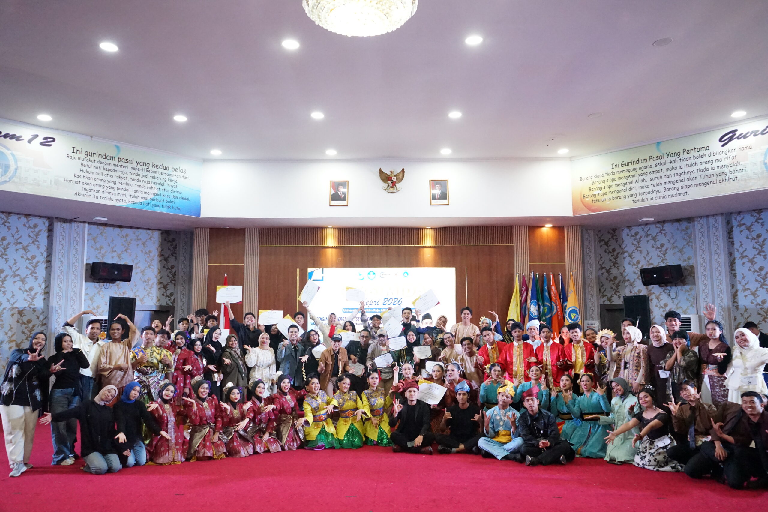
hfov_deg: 65.5
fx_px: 597
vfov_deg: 46.4
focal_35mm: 28
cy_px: 256
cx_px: 384
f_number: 5
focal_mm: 28
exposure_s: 1/250
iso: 10000
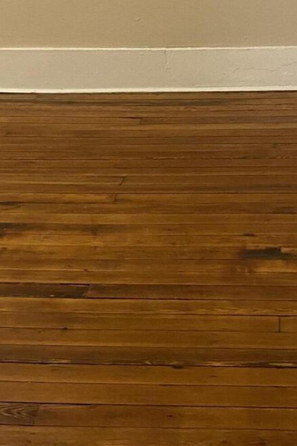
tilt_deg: -6.1
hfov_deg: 16.6
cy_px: -48
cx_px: 205
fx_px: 1015
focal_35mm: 82
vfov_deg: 23.2
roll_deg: +1.3
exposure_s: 1/60
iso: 200
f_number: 1.8
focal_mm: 4.25
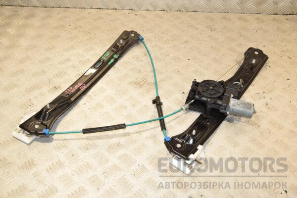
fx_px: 297
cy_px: 99
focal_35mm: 36
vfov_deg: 36.9
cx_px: 148
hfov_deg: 53.1
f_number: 7.1
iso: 800
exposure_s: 1/200
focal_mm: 24
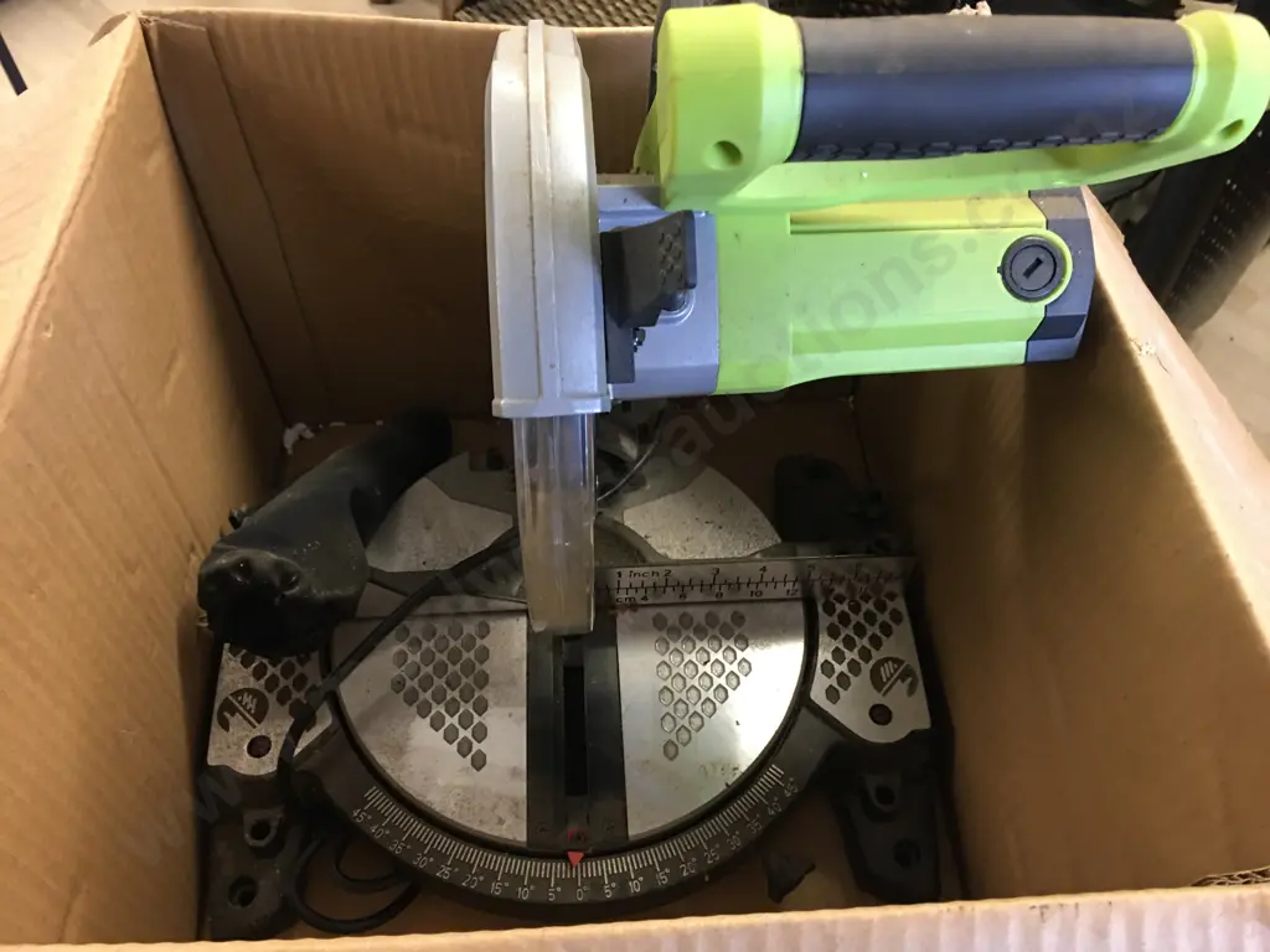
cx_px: 635
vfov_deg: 48.2
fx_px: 1064
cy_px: 476
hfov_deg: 61.7
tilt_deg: -52.3
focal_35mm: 29
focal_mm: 4.15
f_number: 2.2
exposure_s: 1/17
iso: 100
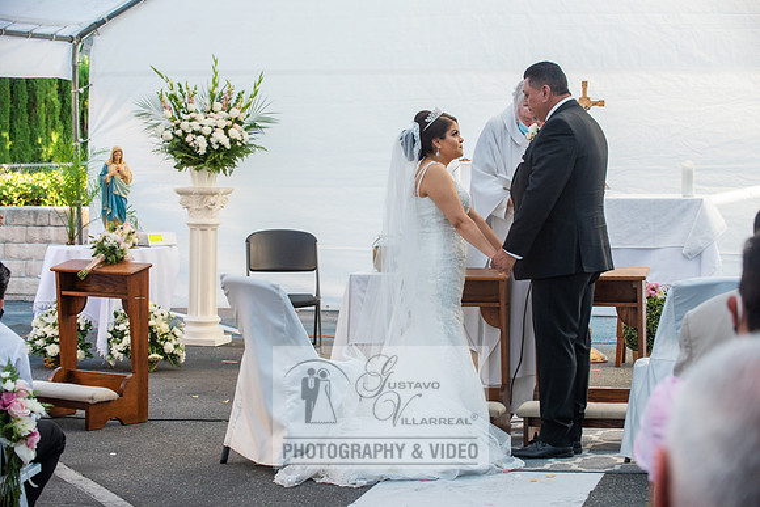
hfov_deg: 20.8
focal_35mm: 98
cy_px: 254
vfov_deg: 14.0
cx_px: 380
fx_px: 2069
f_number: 6.3
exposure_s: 1/125
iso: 800
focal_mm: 98
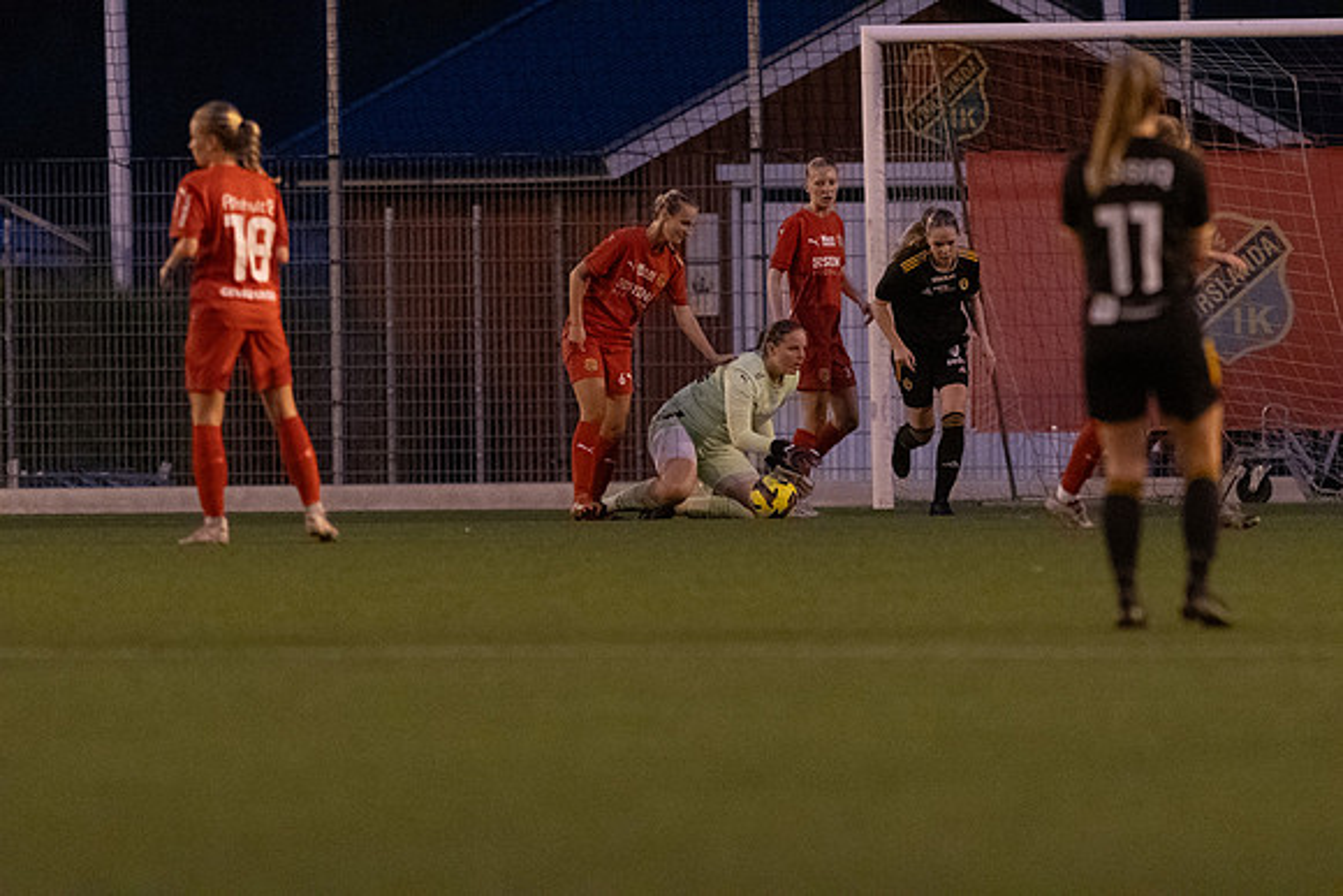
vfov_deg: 2.3
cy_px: 448
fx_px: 22388
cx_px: 672
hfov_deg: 3.4
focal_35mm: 600
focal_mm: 300
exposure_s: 1/640
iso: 8000
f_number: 3.2
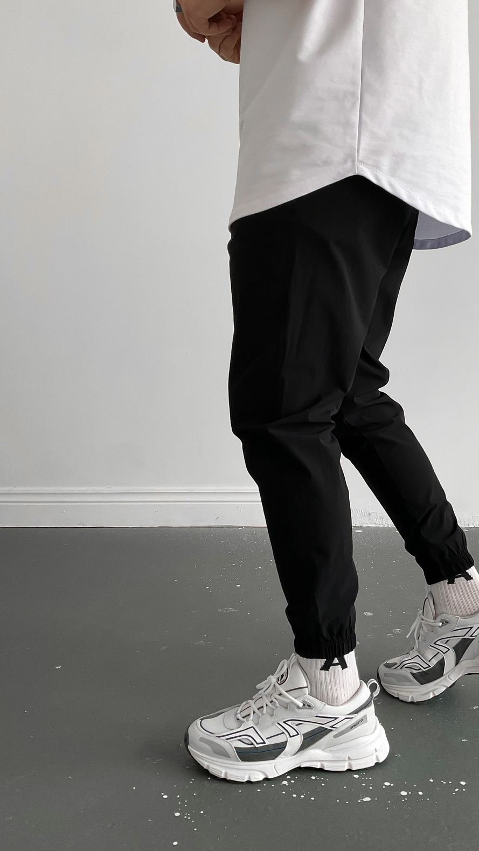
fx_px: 722
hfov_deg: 36.3
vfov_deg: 61.0
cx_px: 315
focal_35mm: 32
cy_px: 424
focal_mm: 3
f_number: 1.8
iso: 64
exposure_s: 1/90
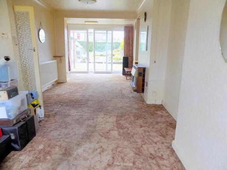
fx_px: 151
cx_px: 114
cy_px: 85
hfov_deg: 73.9
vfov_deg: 58.9
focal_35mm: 23
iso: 80
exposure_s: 1/50
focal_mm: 4
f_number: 3.1
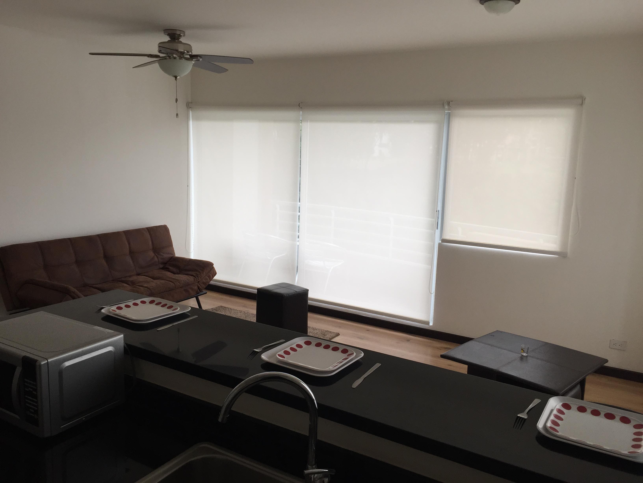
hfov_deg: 61.7
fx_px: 539
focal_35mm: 29
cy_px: 242
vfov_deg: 48.2
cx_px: 322
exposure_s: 1/120
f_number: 2.2
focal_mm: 4.15
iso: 40
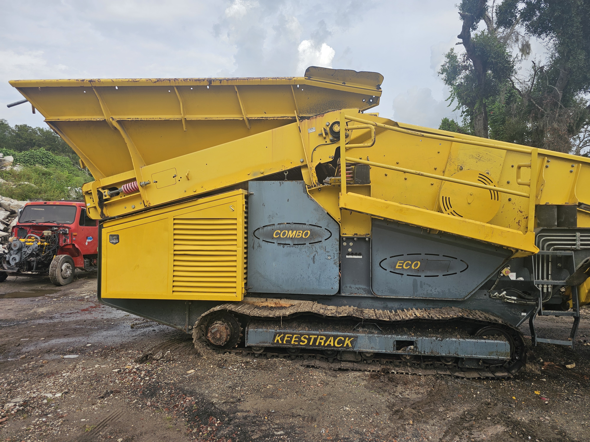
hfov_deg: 73.9
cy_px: 221
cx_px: 295
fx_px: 392
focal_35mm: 23
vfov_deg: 58.9
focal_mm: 6.3
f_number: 1.7
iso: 10
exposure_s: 1/550
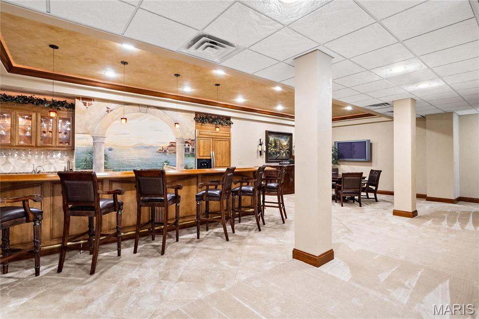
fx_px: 239
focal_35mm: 18
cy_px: 160
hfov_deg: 90.0
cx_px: 240
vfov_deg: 67.3
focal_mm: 9
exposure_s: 1/13
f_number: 10
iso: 400
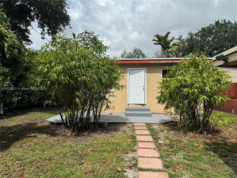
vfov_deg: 56.8
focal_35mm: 24
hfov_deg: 71.6
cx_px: 118
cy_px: 89
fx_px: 164
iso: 80
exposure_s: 1/7092
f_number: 1.78
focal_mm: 6.86
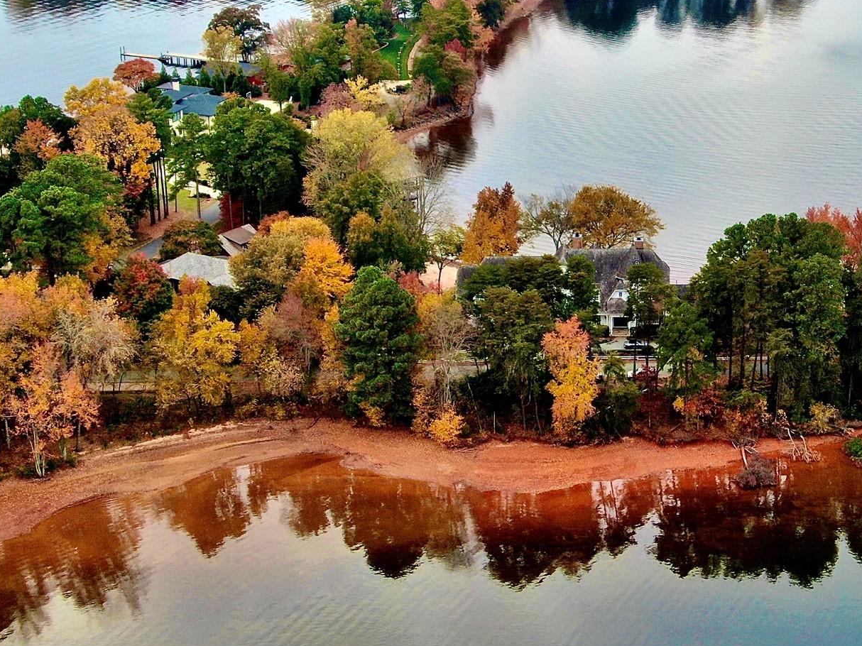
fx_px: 2017
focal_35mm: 81
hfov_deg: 23.9
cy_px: 224
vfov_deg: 18.2
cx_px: 641
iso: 100
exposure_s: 1/240
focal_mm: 8.6
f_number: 3.8
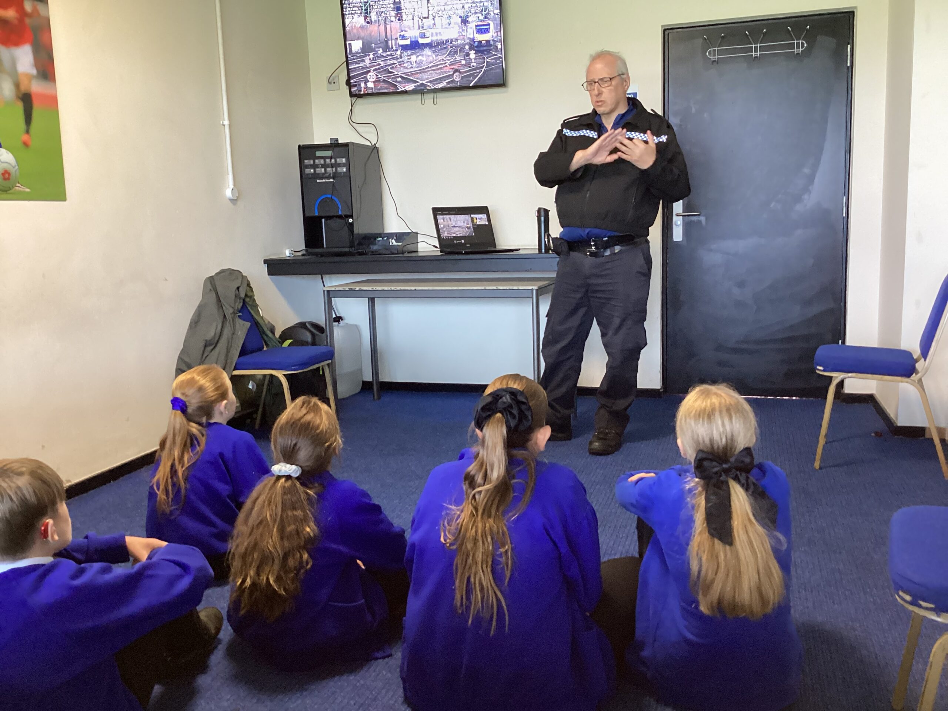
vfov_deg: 45.4
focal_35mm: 31
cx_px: 474
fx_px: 849
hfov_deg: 58.4
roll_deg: +1.8
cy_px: 356
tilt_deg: -9.6
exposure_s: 1/33
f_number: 2.4
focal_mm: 3.3
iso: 250
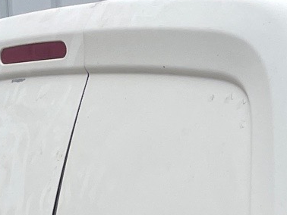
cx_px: 396
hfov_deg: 14.2
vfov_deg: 10.0
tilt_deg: -15.0
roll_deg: -1.0
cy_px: 499
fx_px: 1095
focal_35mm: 132
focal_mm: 4.2
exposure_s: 1/602
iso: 32
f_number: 1.6
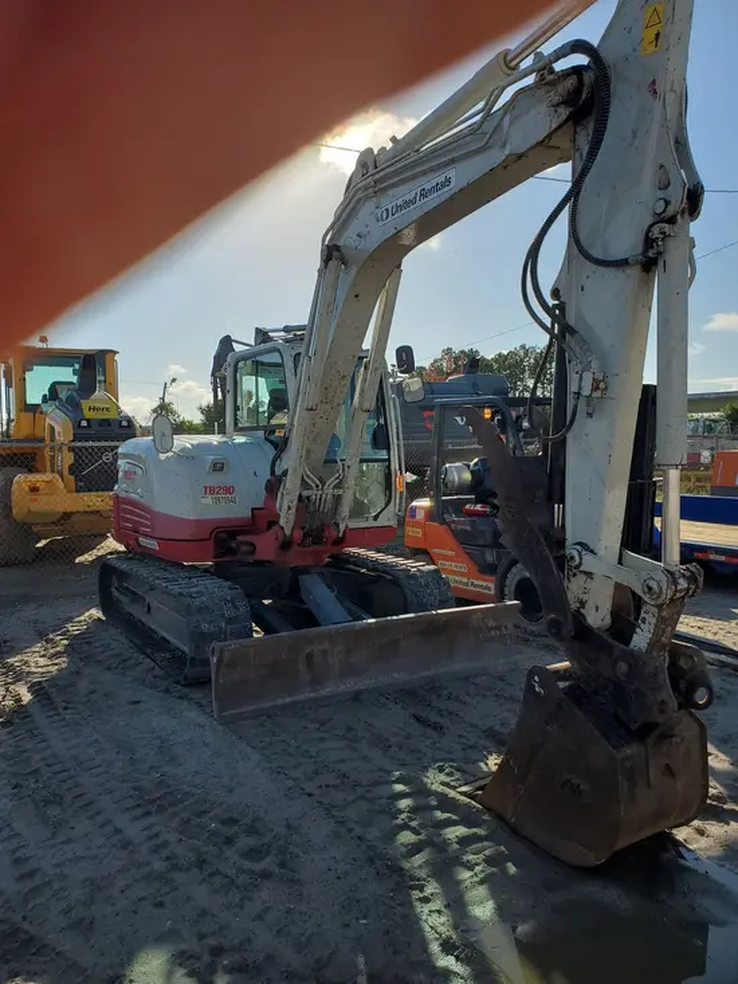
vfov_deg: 67.3
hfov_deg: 53.1
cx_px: 369
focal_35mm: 26
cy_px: 492
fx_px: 739
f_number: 2.4
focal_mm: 4.3
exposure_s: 1/2082
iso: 50
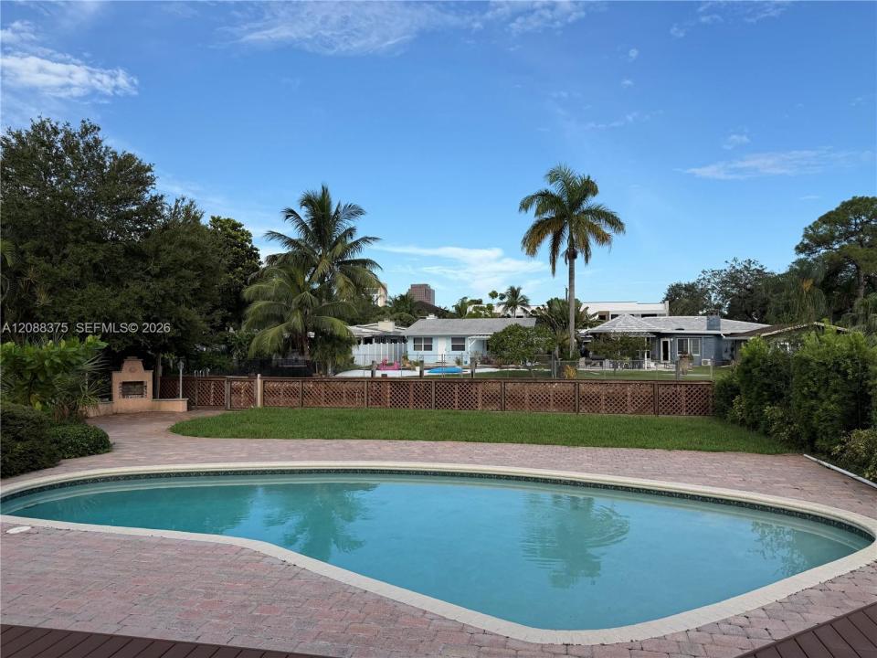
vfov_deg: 56.8
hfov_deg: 71.6
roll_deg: +0.5
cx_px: 438
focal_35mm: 24
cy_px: 329
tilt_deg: +1.9
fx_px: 608
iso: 80
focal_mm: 6.76
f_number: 1.78
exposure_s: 1/2801
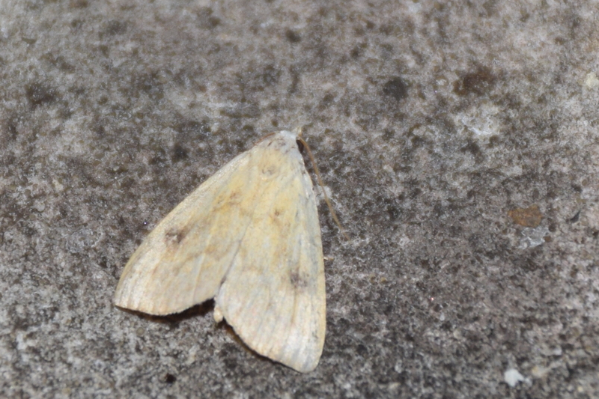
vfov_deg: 5.5
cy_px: 212
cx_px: 266
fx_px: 4192
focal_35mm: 252
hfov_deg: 8.2
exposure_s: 1/60
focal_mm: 140
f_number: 7.1
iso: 320
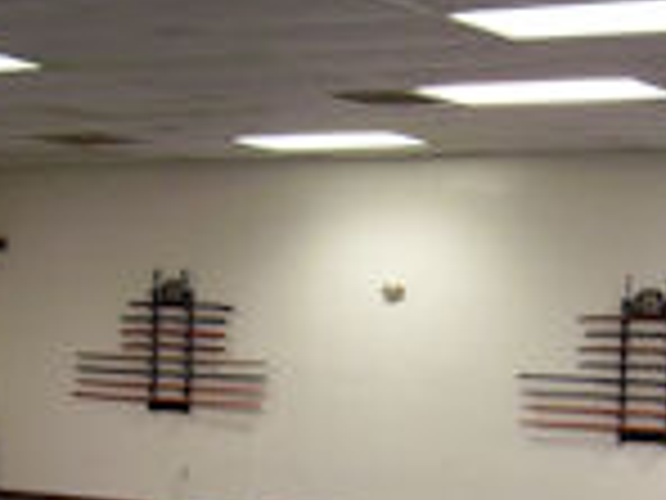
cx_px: 369
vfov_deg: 15.9
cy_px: 441
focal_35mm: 92
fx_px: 1770
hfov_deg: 21.3
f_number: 2.7
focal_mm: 5.6
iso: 160
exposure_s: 1/20
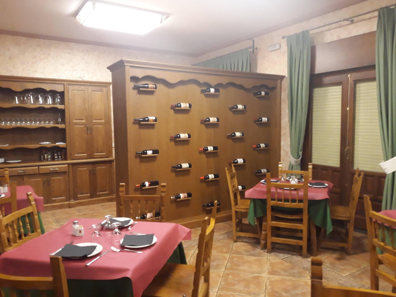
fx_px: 309
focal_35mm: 27
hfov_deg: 65.3
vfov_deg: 51.4
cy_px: 148
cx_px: 198
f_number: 1.7
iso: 400
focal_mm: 3.71
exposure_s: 1/25
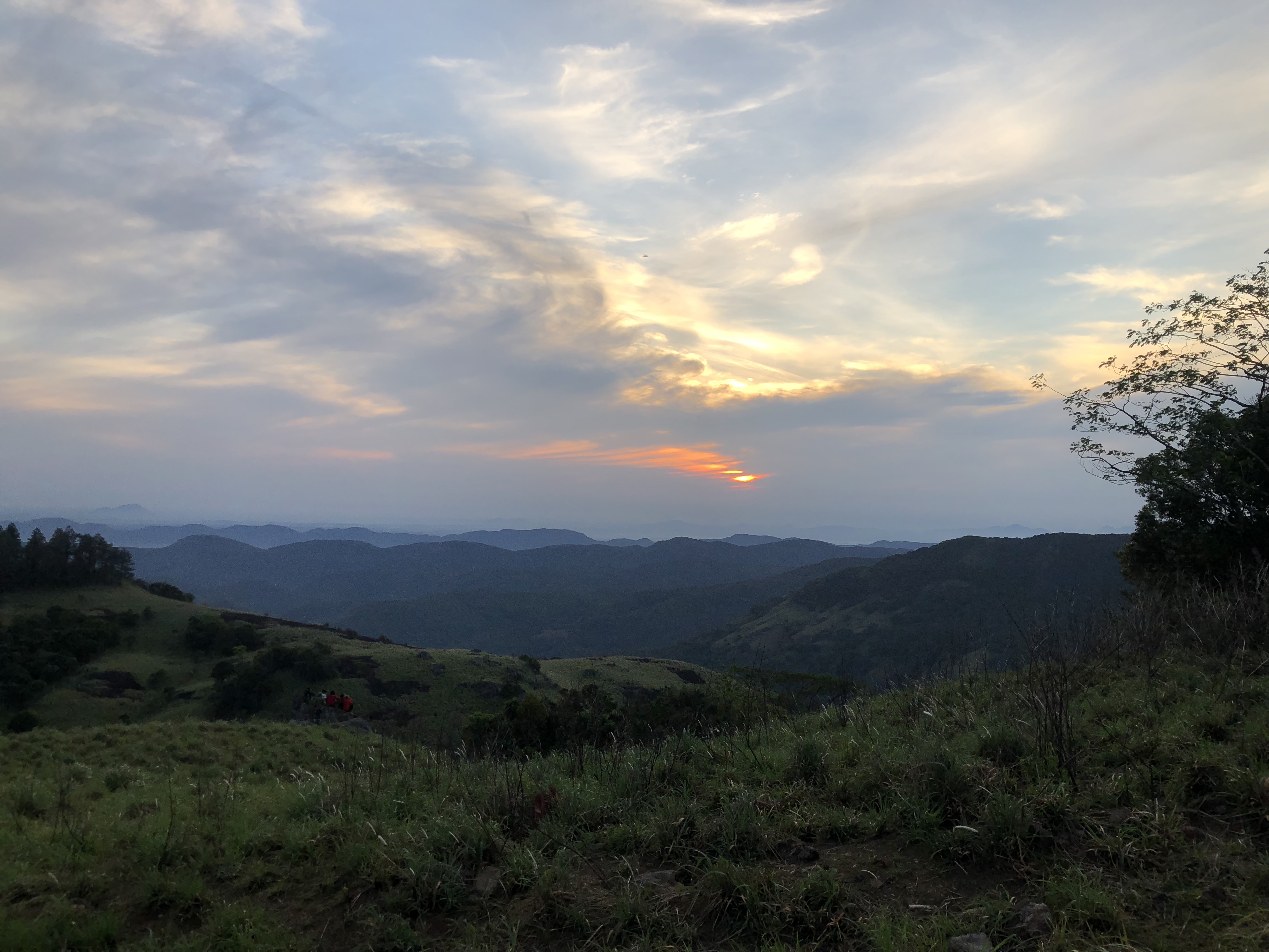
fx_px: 1026
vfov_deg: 49.7
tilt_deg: +2.5
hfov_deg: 63.4
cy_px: 476
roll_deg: -1.5
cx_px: 634
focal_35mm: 28
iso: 20
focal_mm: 4
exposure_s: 1/372
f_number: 1.8
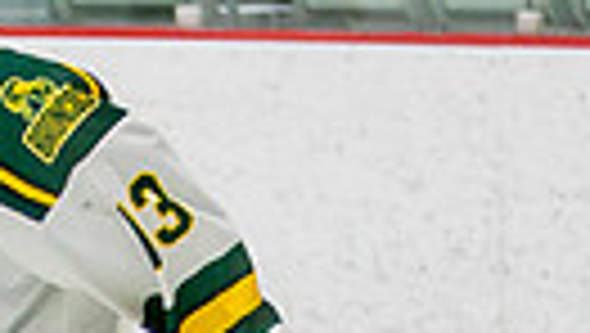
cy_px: 620
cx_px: 145
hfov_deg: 3.6
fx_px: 9443
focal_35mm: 603
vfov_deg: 2.0
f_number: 2.8
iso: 800
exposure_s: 1/640
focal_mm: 70
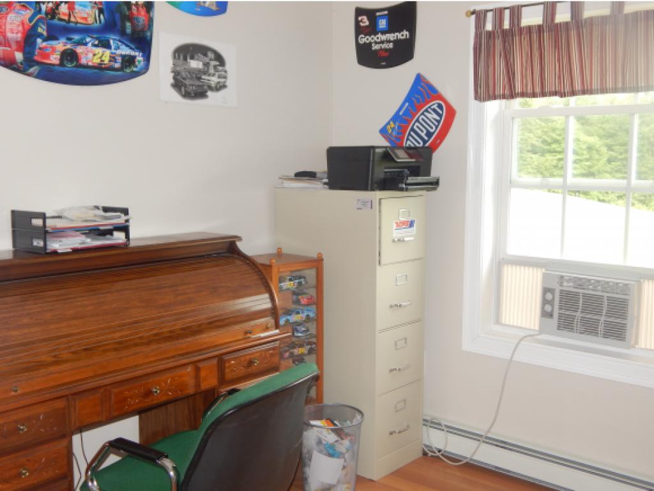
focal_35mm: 38
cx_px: 327
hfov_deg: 49.0
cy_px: 246
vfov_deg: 37.8
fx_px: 718
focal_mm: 6.8
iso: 200
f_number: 3.4
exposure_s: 1/30
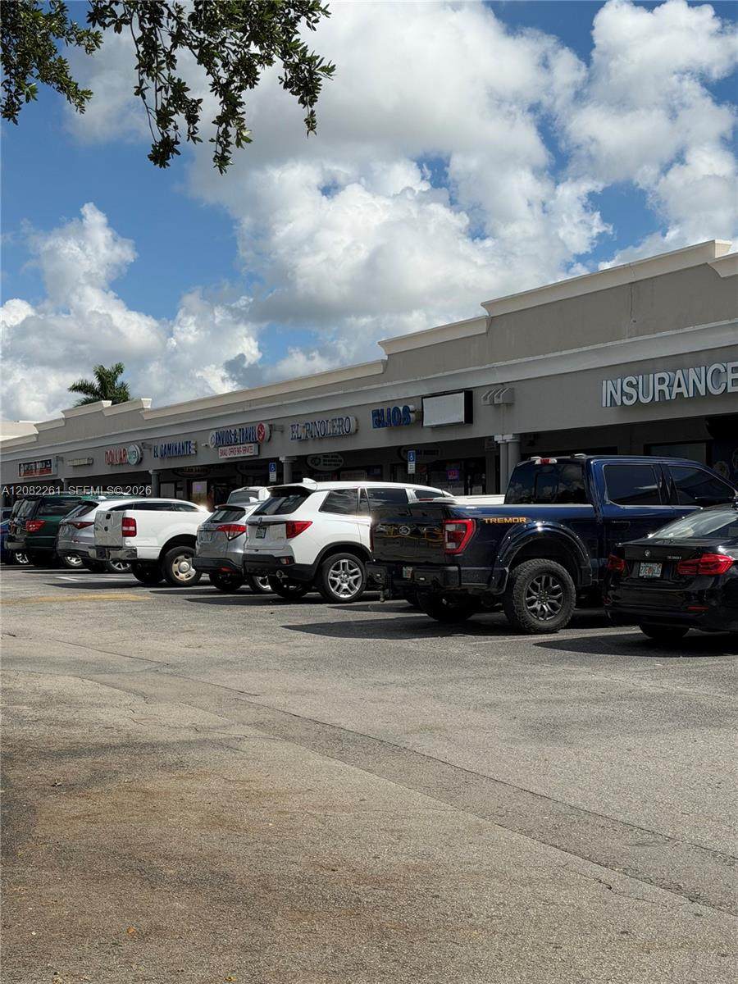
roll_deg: +0.3
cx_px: 369
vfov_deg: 39.7
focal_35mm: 48
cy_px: 492
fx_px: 1364
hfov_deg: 30.3
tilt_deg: +1.2
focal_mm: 6.76
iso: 64
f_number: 1.78
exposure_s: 1/9901
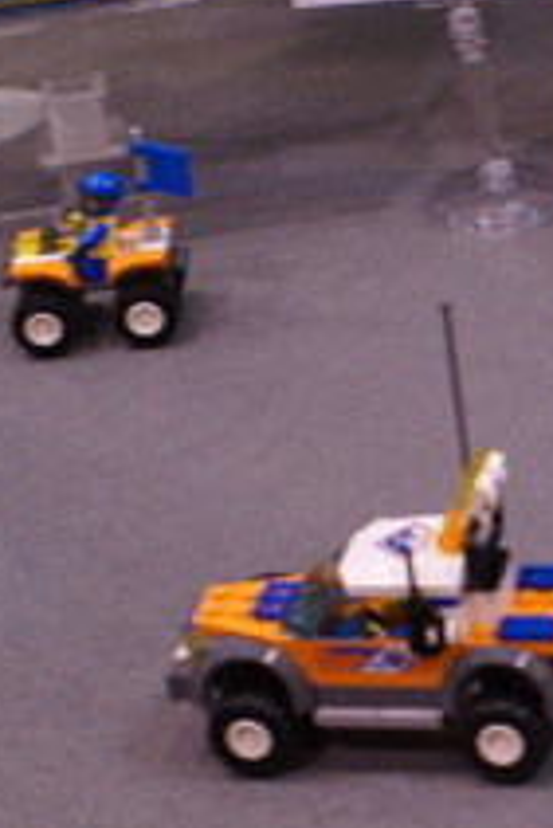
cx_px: 788
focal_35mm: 148
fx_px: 3404
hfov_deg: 9.1
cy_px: 557
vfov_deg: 13.8
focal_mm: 26
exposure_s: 1/20
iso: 400
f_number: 4.5
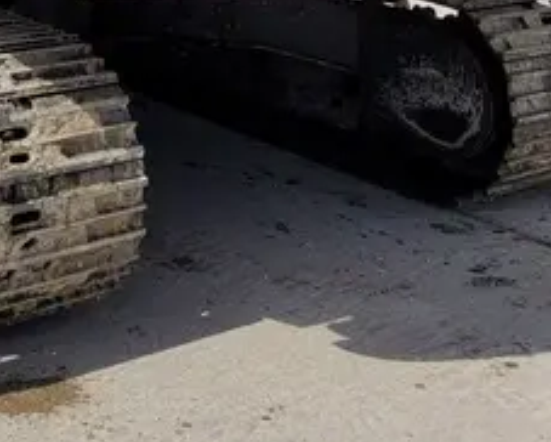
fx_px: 1338
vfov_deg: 16.5
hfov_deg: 22.7
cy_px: -280
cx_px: 53
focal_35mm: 82
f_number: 1.8
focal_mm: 5.4
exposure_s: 1/3194
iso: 40
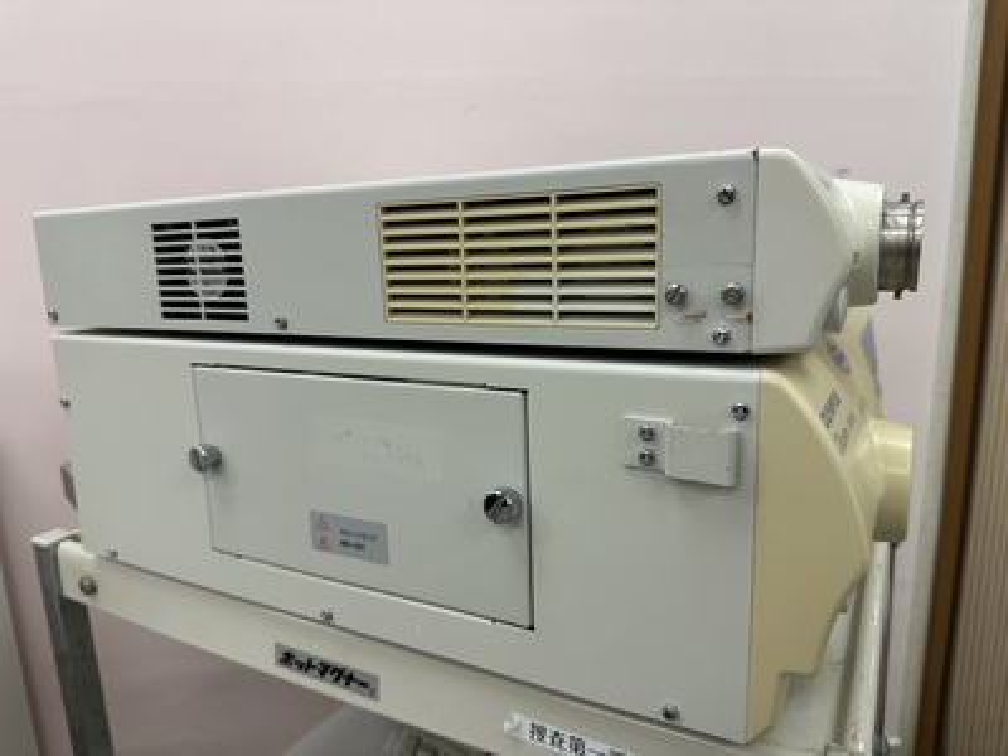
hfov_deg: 71.6
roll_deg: +2.1
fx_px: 699
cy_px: 378
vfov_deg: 56.8
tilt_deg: -11.1
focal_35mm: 24
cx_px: 504
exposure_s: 1/158
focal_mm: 6.86
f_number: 1.78
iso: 64
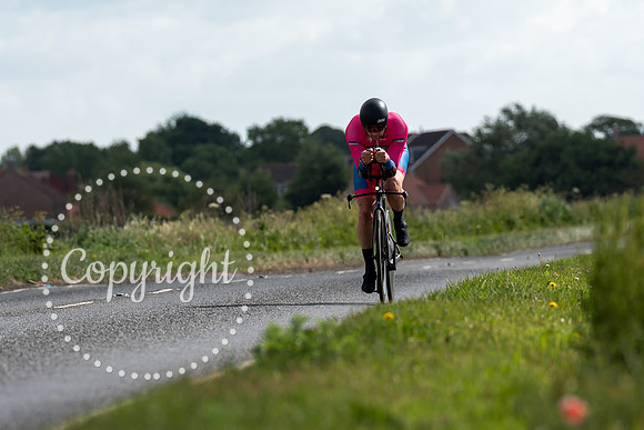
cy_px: 281
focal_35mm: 403
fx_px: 7219
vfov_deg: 3.4
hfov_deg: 5.1
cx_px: 368
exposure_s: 1/1000
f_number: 4.5
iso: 125
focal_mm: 191
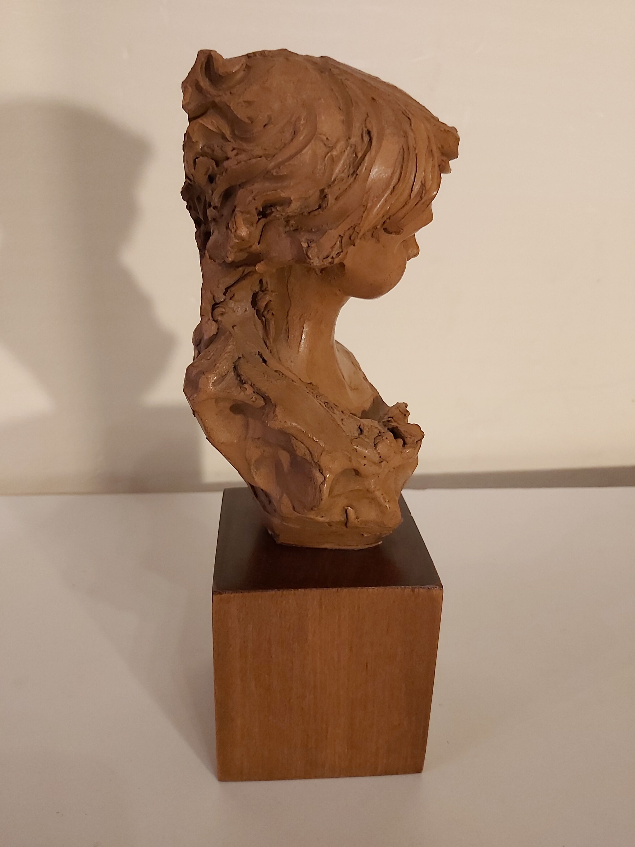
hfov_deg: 53.1
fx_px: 636
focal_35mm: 26
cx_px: 318
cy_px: 424
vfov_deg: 67.3
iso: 250
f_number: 1.7
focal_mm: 3.92
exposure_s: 1/33
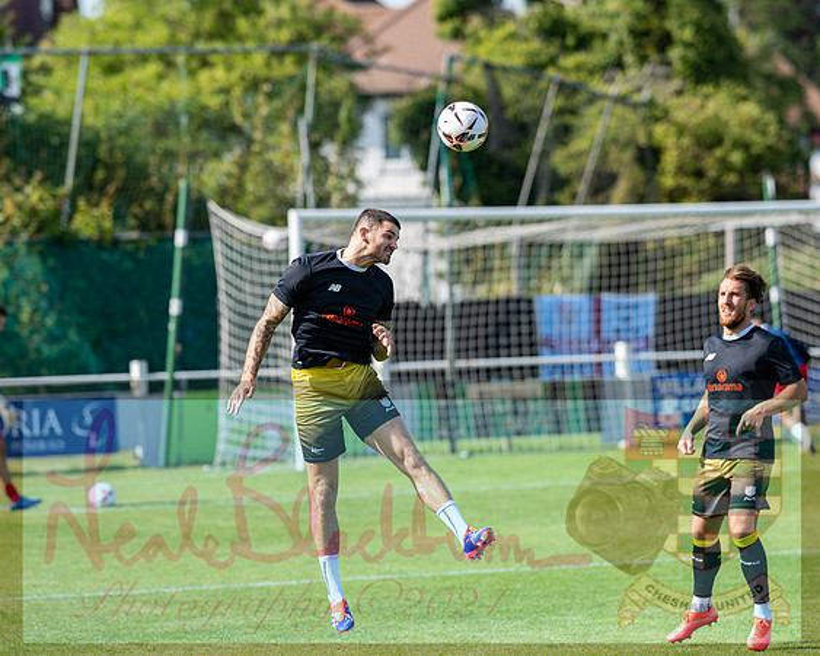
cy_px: 332
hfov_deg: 8.2
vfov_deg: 6.6
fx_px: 5724
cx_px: 387
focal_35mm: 236
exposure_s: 1/1250
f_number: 2.2
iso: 50
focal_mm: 135
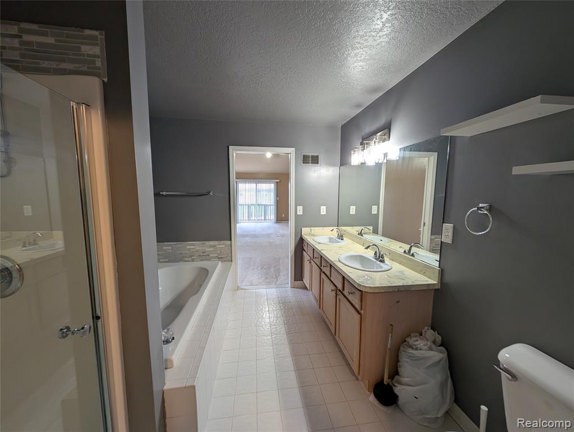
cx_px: 287
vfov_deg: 94.6
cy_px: 216
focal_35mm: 12
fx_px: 199
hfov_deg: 110.5
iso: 105
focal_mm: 2.23
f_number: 1.95
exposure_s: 1/40
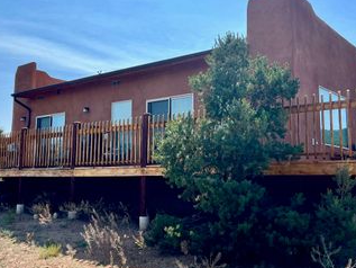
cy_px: 115
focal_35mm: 41
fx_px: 422
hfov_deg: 45.7
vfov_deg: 35.1
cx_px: 194
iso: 50
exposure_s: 1/8000
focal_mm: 5.7
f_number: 1.5
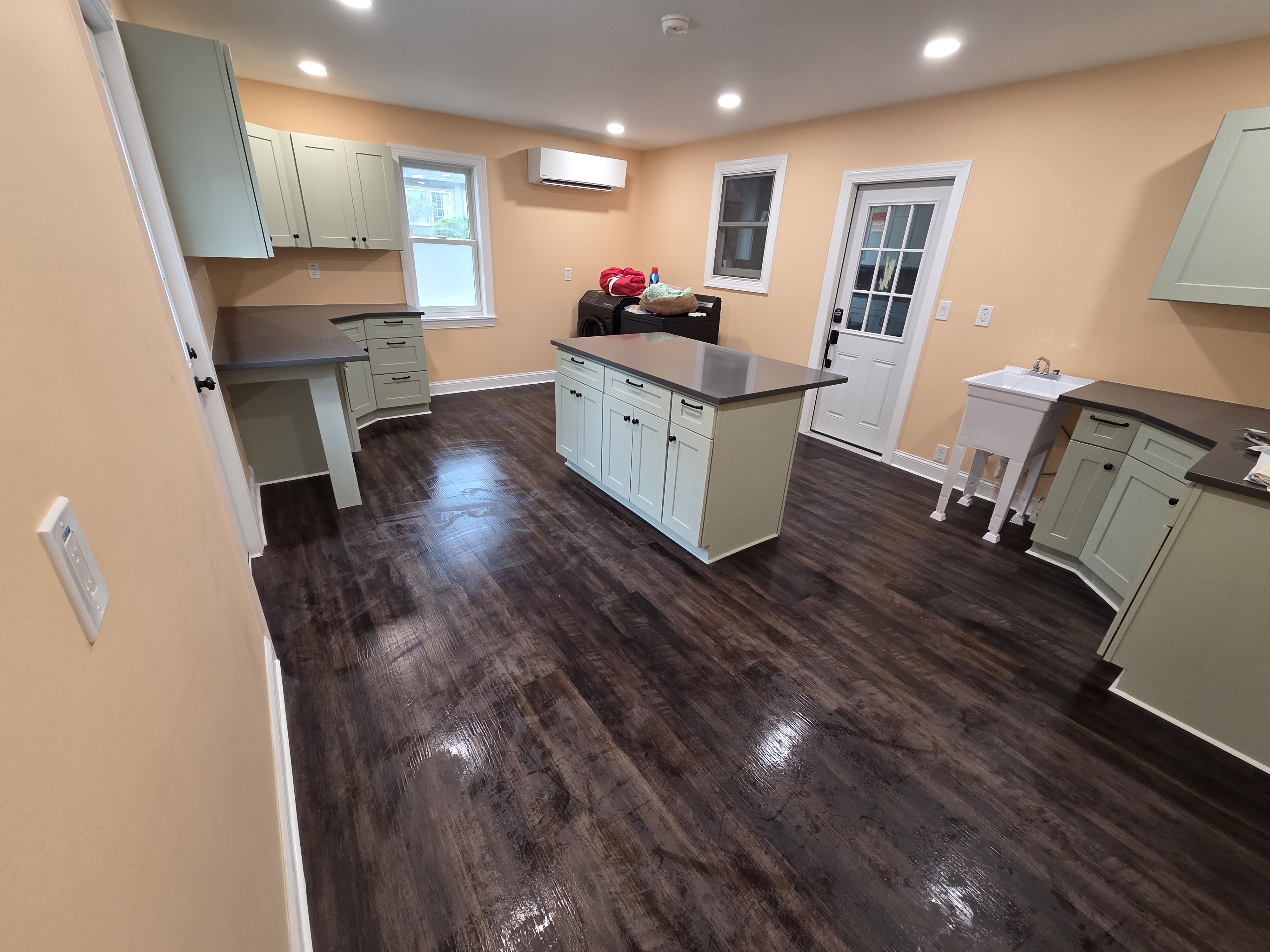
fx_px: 477
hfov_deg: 106.2
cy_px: 476
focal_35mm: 13
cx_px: 635
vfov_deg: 89.9
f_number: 2.2
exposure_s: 1/60
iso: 200
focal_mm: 2.2
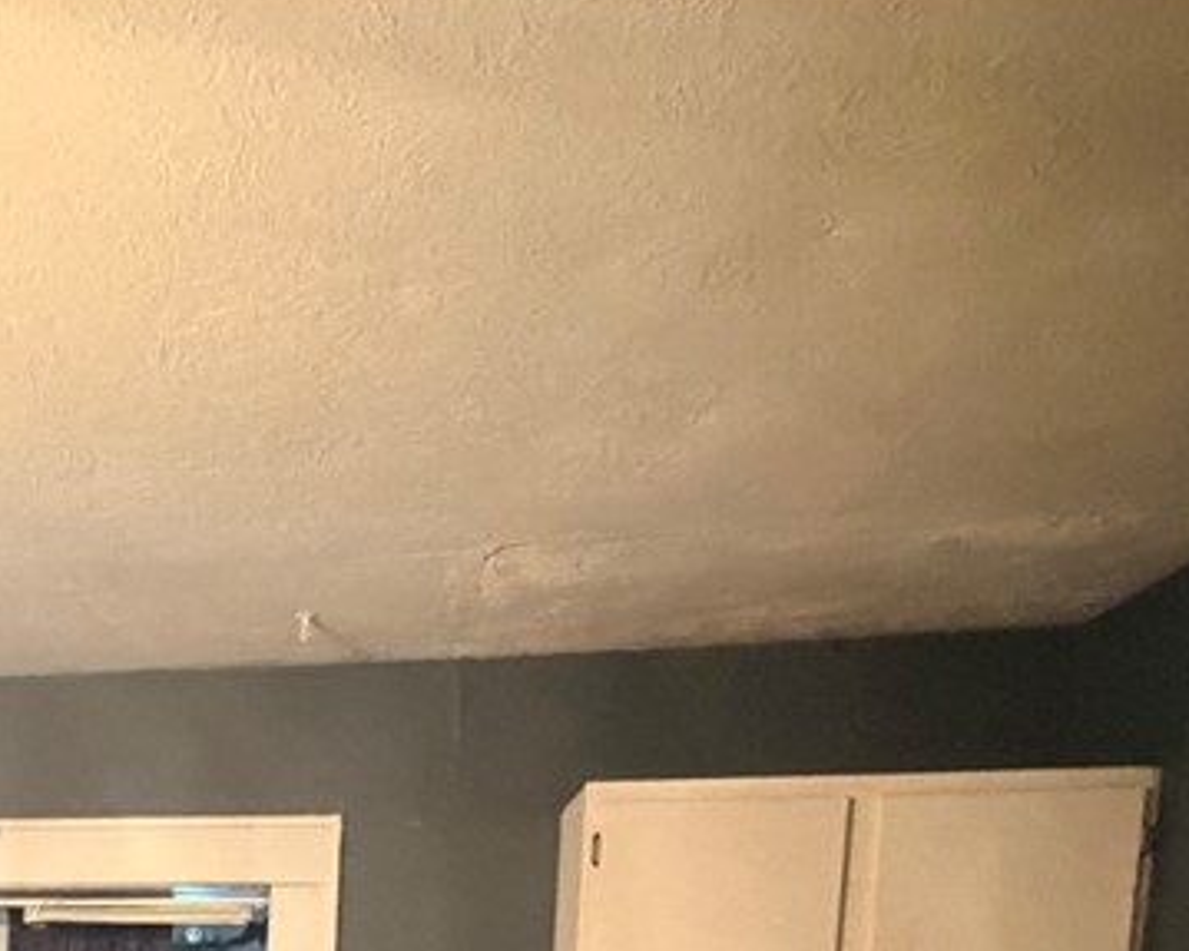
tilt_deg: -6.6
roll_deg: -0.8
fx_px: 1372
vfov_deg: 30.1
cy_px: 1246
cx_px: 103
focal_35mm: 39
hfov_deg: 42.7
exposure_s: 1/40
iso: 1000
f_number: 2.2
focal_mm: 2.22
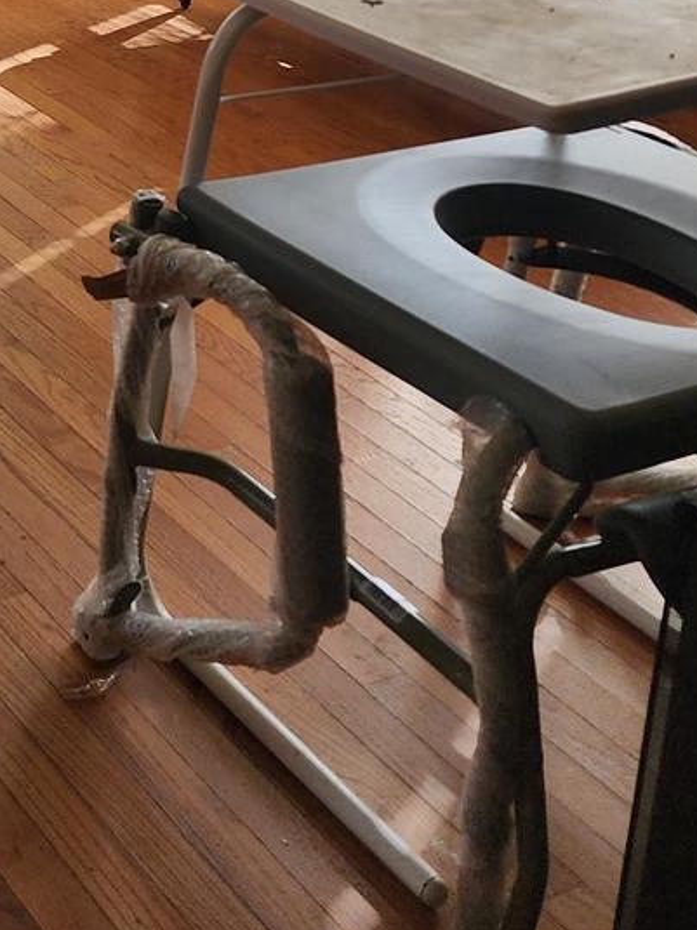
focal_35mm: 66
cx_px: -141
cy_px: -148
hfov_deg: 20.8
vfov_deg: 26.5
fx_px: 1773
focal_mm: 6.4
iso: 80
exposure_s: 1/180
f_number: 1.8
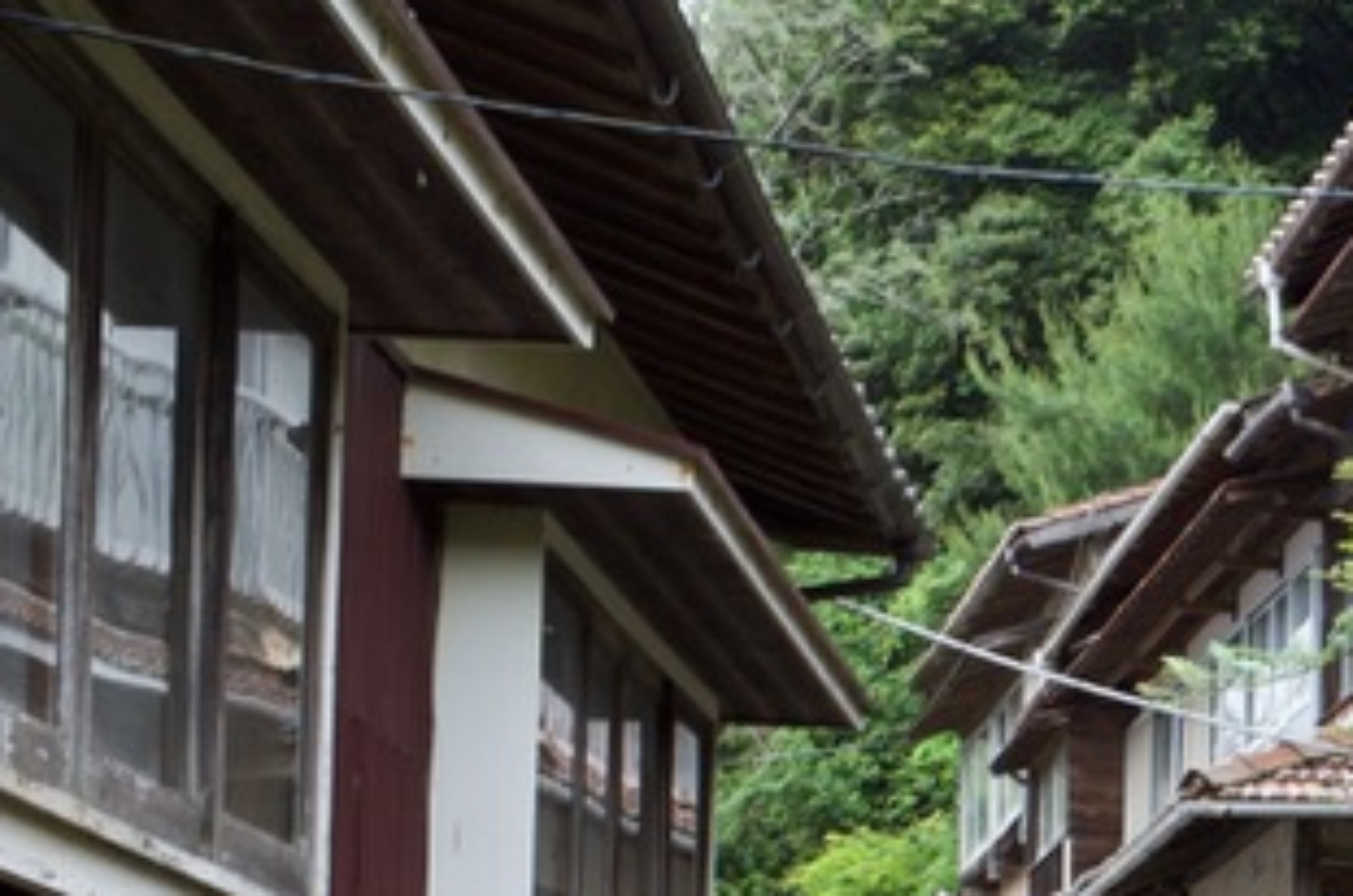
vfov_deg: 13.3
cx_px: 2021
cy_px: 1268
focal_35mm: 98
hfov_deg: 18.5
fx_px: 3676
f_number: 8
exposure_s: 1/45
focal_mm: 18.3
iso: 200
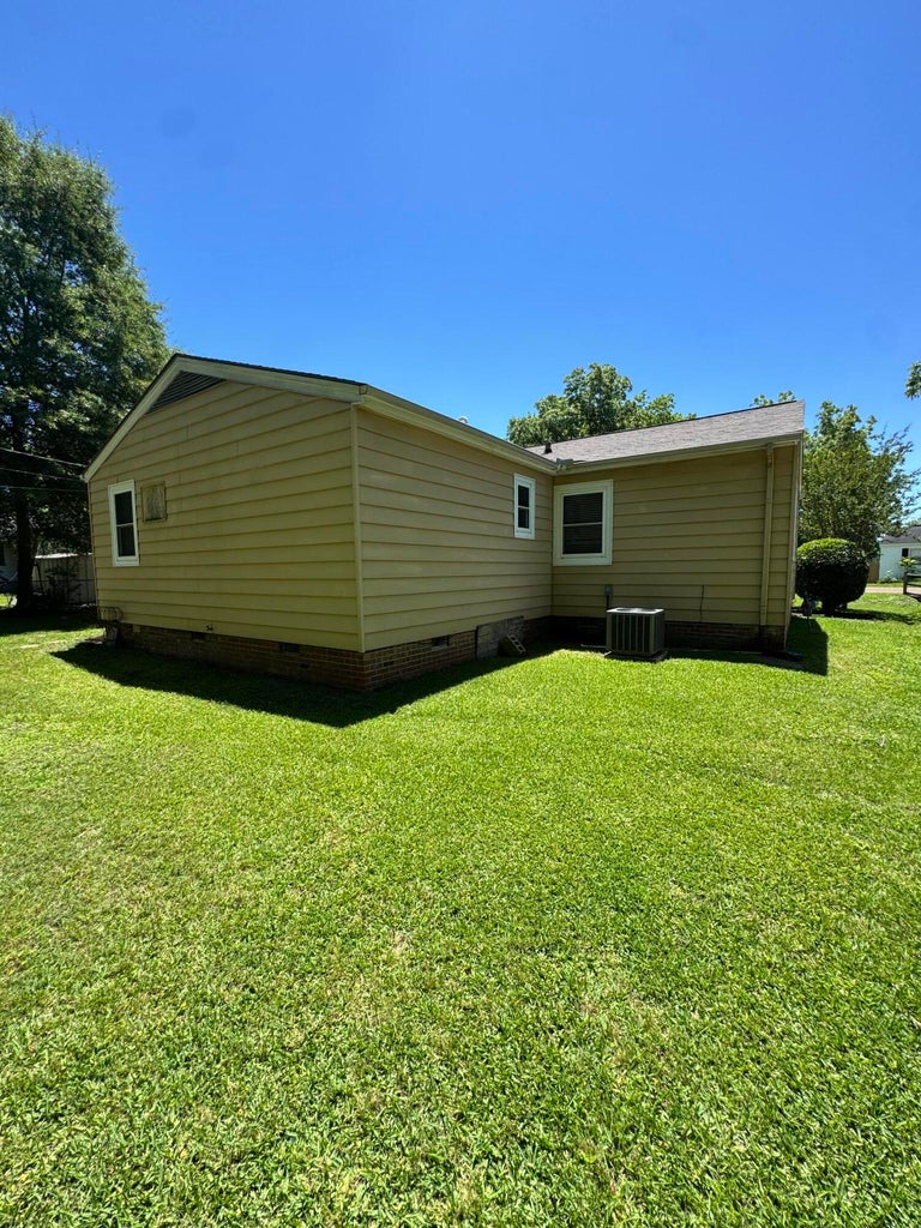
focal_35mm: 14
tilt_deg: -4.3
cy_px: 614
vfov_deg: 102.1
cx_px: 460
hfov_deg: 85.7
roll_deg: +1.0
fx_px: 497
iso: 40
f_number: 2.2
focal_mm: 2.22
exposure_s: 1/796
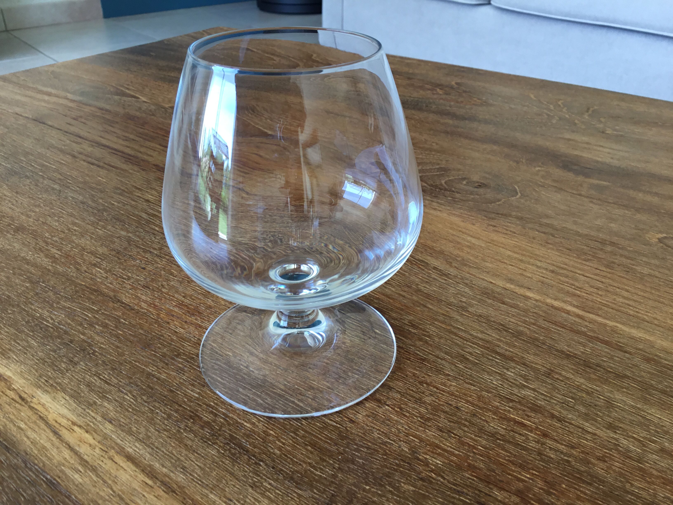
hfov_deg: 58.4
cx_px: 336
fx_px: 603
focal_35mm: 31
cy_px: 252
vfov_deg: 45.4
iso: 32
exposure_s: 1/50
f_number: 2.4
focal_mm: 3.3
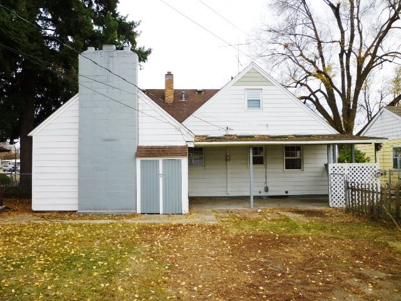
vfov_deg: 48.2
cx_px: 200
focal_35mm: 29
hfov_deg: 61.7
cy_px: 150
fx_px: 336
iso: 80
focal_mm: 5.2
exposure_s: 1/100
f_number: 3.3
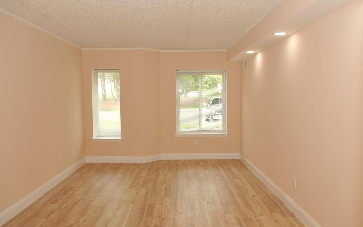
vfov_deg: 46.8
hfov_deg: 69.4
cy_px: 117
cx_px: 181
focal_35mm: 27
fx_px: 262
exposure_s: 1/60
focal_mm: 17
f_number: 5
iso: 200
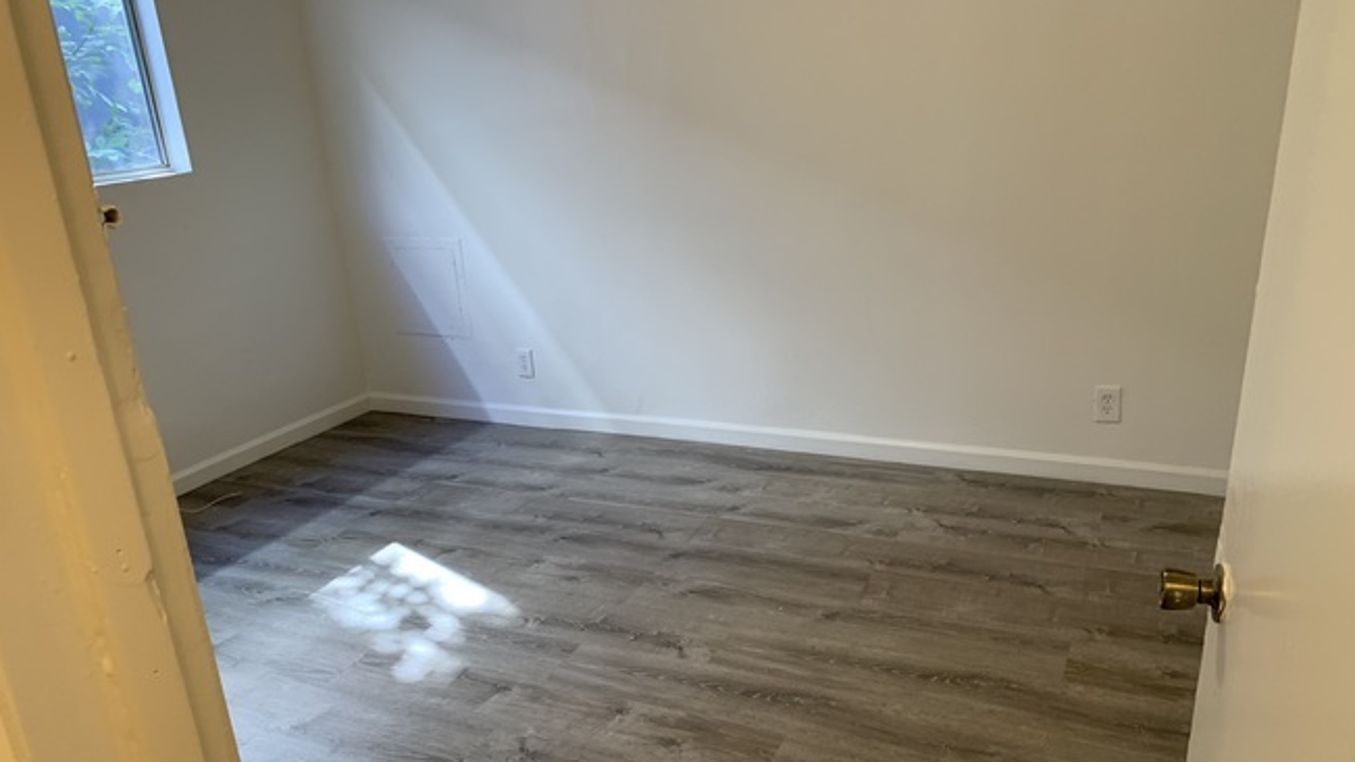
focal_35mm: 29
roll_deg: +3.8
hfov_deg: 66.1
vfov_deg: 39.7
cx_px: 684
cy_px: 506
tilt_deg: -22.1
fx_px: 1042
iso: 125
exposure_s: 1/60
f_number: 1.8
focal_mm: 4.25
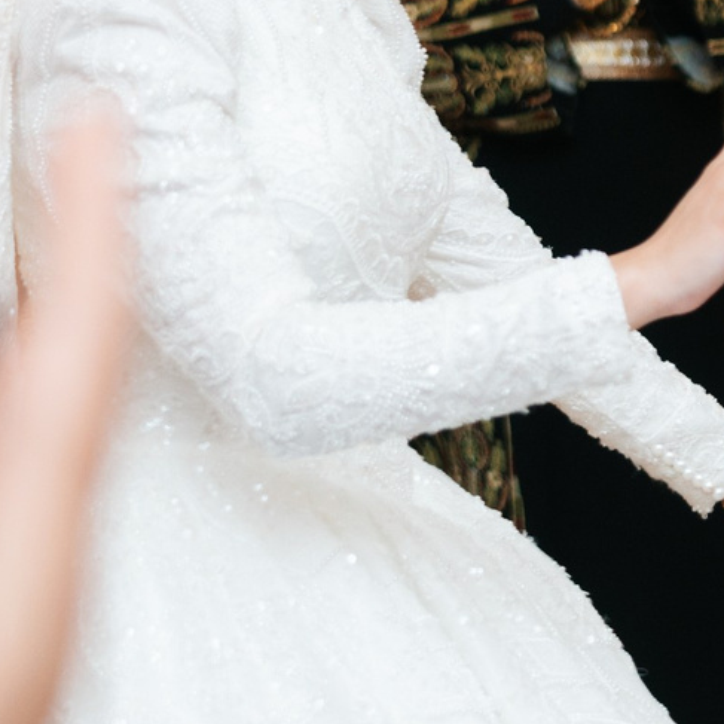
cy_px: 295
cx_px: 886
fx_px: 3833
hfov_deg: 10.6
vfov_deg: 10.8
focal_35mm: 162
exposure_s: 1/160
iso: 500
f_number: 2
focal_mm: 35
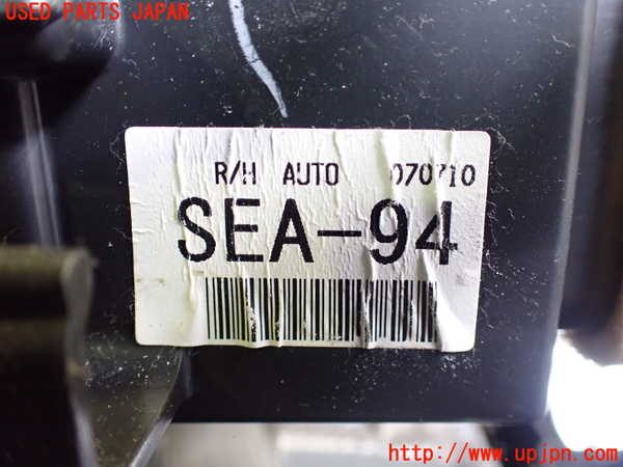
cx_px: 312
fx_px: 540
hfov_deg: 60.0
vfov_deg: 46.8
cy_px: 234
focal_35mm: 30
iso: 1000
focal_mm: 5.4
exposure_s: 1/30
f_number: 2.3
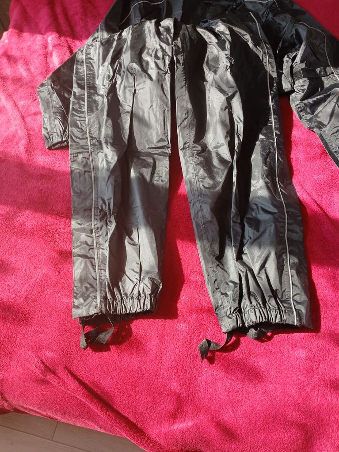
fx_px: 339
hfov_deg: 53.1
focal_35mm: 26
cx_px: 170
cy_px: 226
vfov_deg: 67.3
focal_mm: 3.98
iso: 40
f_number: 1.8
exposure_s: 1/50
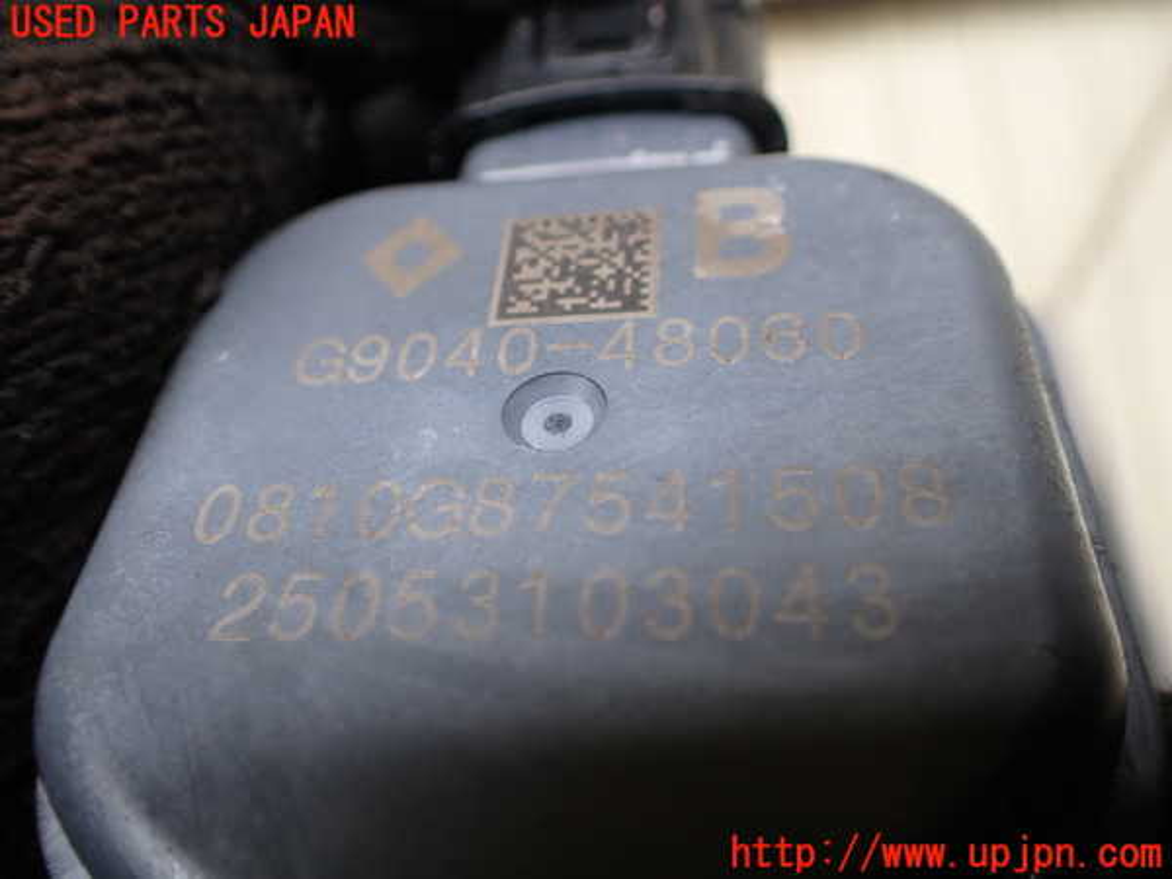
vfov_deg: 46.8
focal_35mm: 30
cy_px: 440
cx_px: 586
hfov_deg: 60.0
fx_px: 1016
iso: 125
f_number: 2.3
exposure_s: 1/125
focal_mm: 5.4
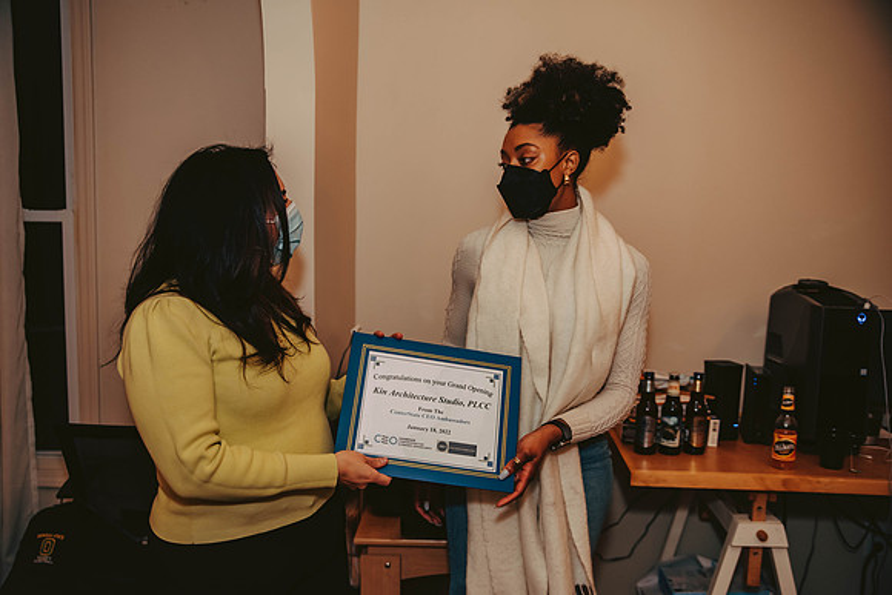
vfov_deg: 38.9
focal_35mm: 34
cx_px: 446
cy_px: 298
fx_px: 843
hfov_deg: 55.8
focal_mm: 34
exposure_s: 1/160
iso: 1250
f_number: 2.8
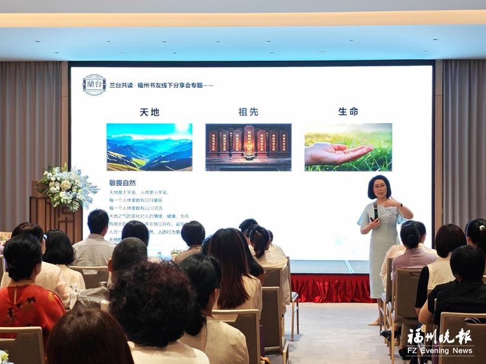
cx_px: 242
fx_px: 1011
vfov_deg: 20.4
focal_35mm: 72
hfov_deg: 27.0
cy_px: 184
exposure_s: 1/60
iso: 320
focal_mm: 8.67
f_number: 2.4
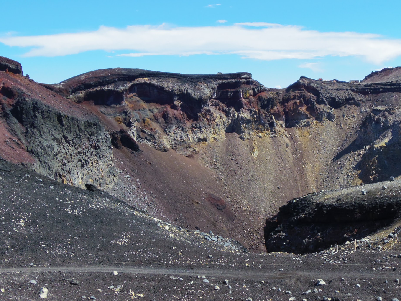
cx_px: 290
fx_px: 556
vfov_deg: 30.3
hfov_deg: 38.8
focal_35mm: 48
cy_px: 161
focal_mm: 6
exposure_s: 1/800
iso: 200
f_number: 4
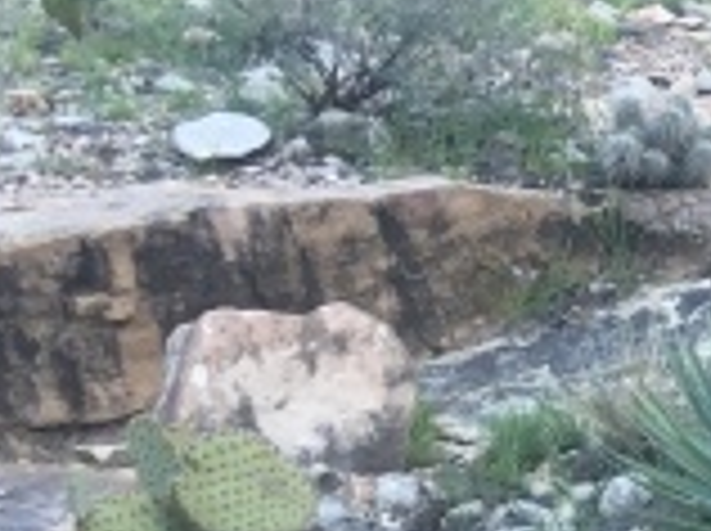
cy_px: 693
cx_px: 1598
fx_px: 3015
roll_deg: +3.4
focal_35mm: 147
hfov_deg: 11.5
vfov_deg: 9.9
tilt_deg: -15.1
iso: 25
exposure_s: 1/40
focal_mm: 4.15
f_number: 2.2
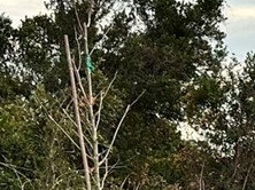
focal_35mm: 173
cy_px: 481
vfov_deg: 7.8
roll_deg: +0.8
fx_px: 1273
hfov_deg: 10.9
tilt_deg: -12.9
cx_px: 416
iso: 80
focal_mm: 6.86
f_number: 1.78
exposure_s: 1/379
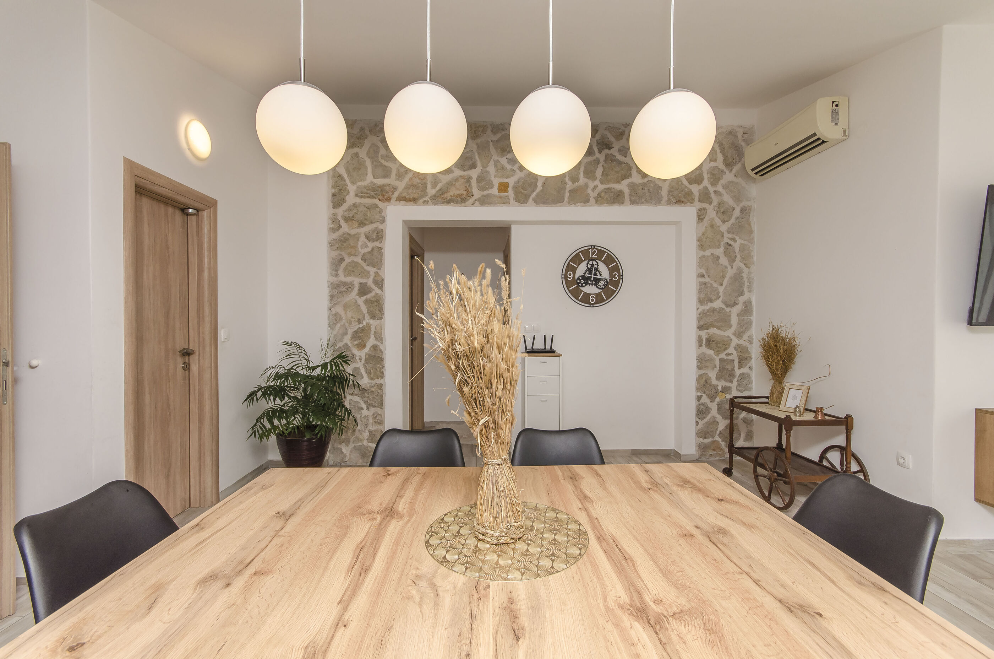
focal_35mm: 15
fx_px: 413
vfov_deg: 77.1
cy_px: 330
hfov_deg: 100.5
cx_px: 497
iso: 100
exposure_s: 1/100
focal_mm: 10
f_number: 9
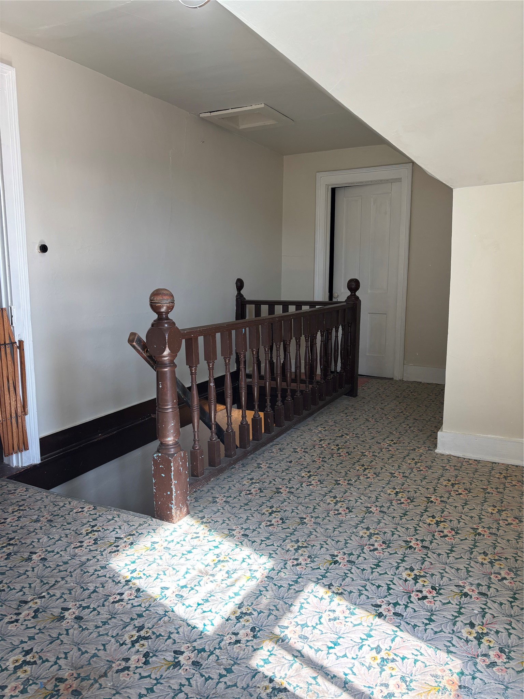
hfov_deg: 53.1
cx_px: 262
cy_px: 350
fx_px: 525
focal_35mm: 26
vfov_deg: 67.3
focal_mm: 5.96
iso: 64
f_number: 1.6
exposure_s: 1/120
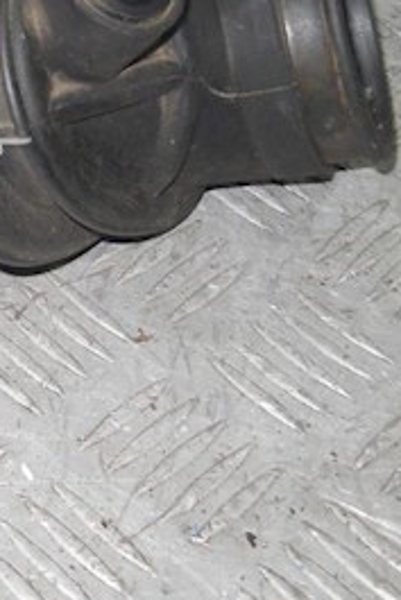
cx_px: -242
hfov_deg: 12.5
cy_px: 127
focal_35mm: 103
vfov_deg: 19.6
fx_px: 1719
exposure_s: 1/30
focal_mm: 6.72
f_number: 5.5
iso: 200
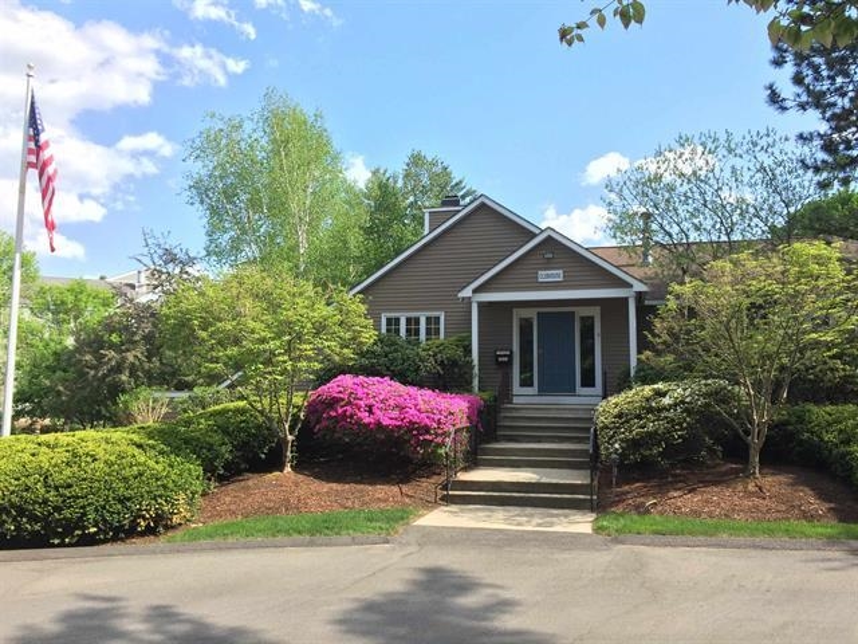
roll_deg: +0.0
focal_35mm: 29
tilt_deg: +6.7
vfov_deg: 48.2
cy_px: 322
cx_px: 429
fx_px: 719
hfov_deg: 61.7
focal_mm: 4.15
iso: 32
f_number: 2.2
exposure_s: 1/719
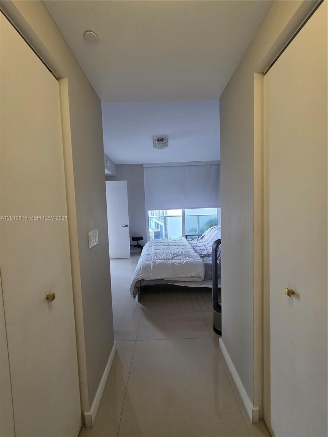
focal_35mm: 13
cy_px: 218
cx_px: 164
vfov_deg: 106.2
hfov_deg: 89.9
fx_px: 164
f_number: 1.9
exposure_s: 1/120
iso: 200
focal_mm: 2.2
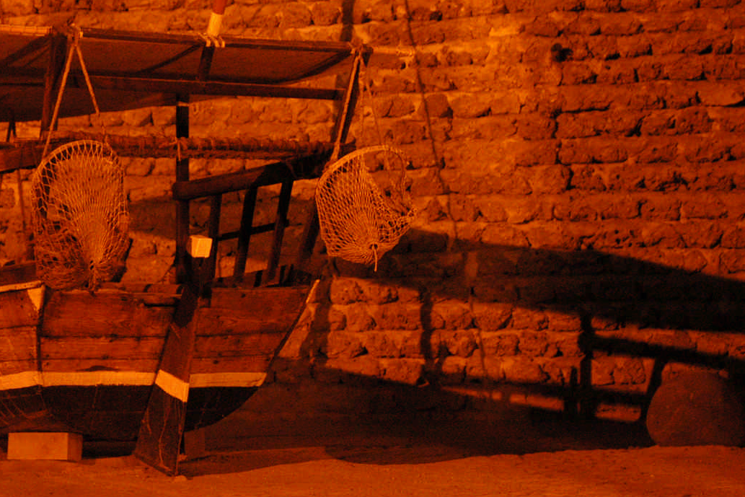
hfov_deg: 21.1
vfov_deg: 14.2
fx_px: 1987
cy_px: 163
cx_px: 205
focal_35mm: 96
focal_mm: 44
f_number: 5.3
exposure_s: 1/2
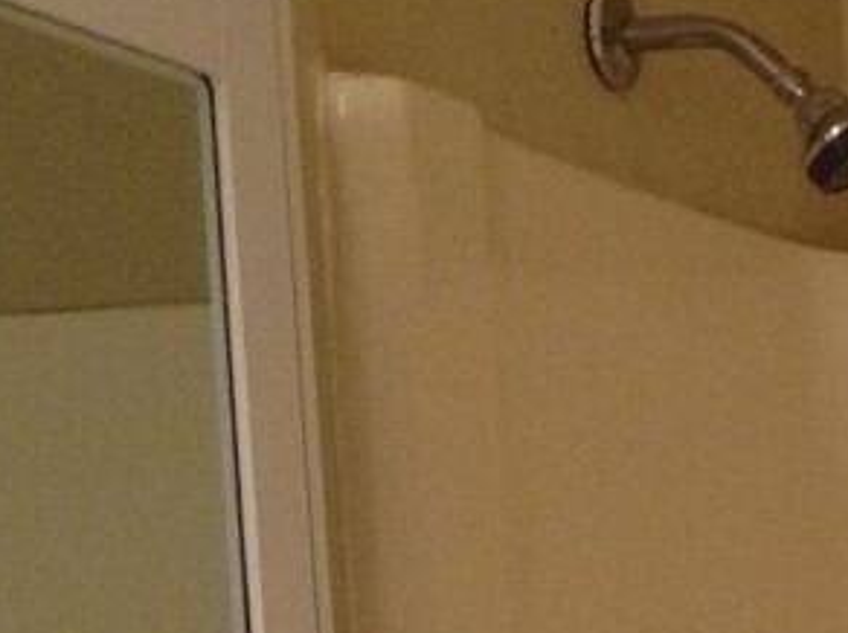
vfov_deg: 7.3
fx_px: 4696
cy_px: 1485
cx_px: 1735
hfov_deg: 9.6
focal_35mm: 192
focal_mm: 4.28
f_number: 2.4
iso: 64
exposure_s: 1/17
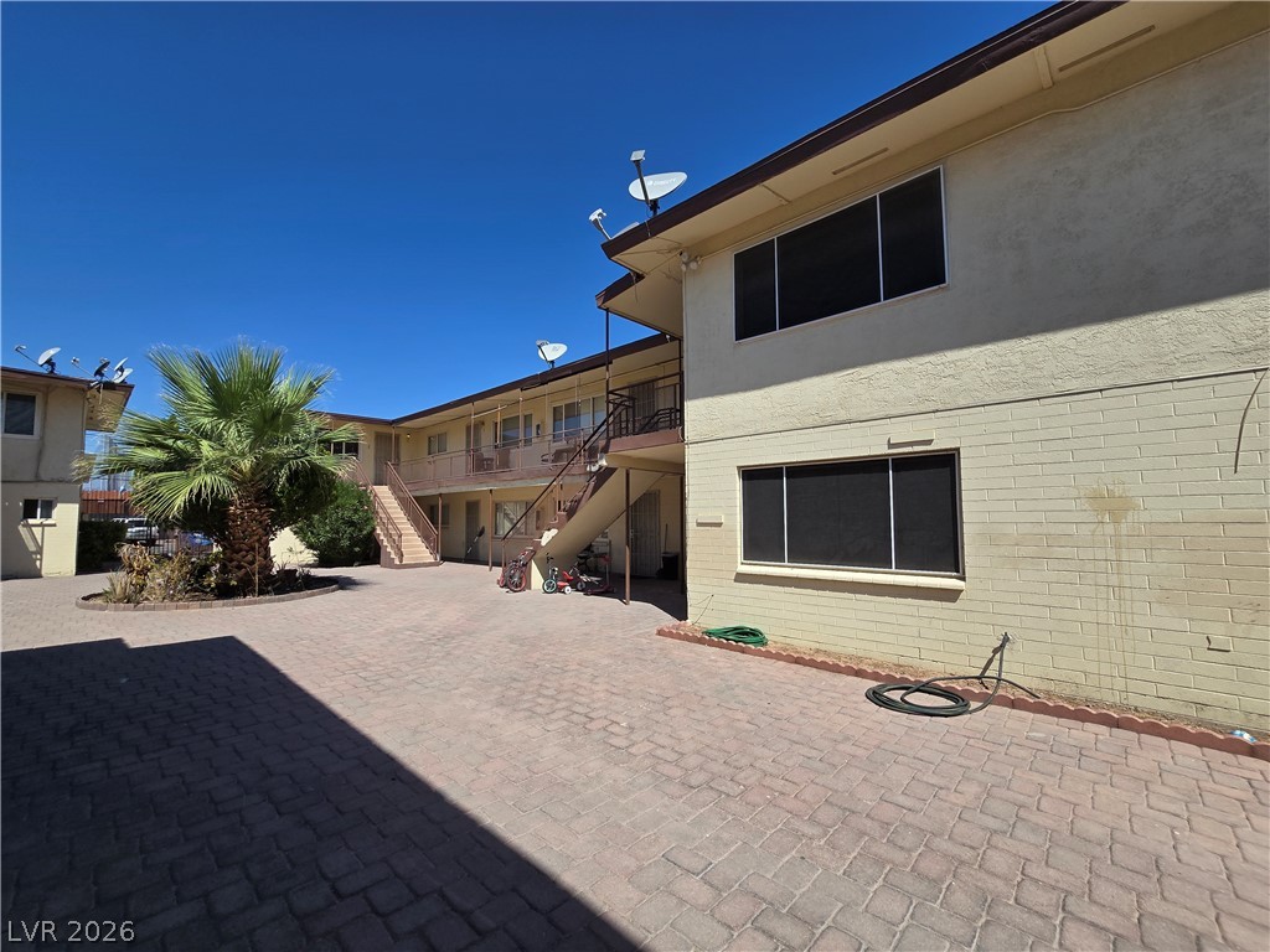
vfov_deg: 89.9
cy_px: 476
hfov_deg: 106.2
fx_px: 477
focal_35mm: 13
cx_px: 635
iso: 50
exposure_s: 1/2708
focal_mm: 2.2
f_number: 2.2
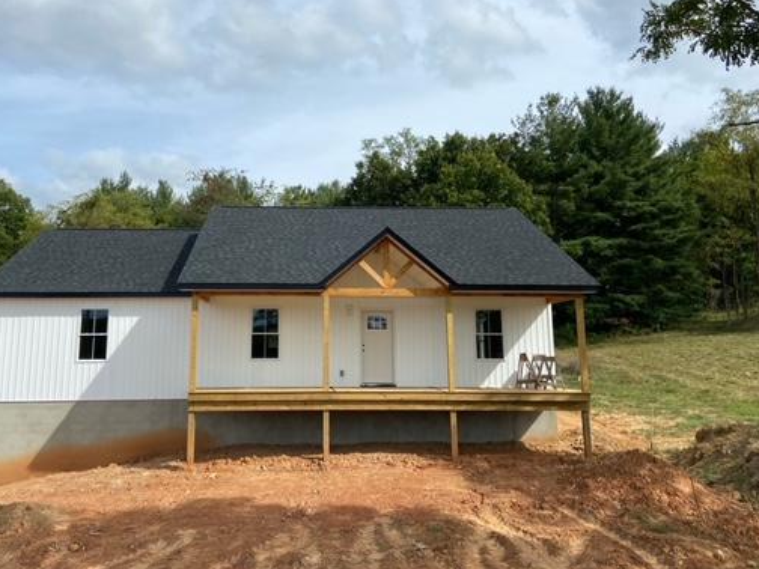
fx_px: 724
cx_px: 328
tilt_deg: +10.0
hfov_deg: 55.2
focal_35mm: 33
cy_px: 236
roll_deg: +0.0
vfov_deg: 42.8
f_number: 1.8
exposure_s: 1/3846
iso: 32
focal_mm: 4.25
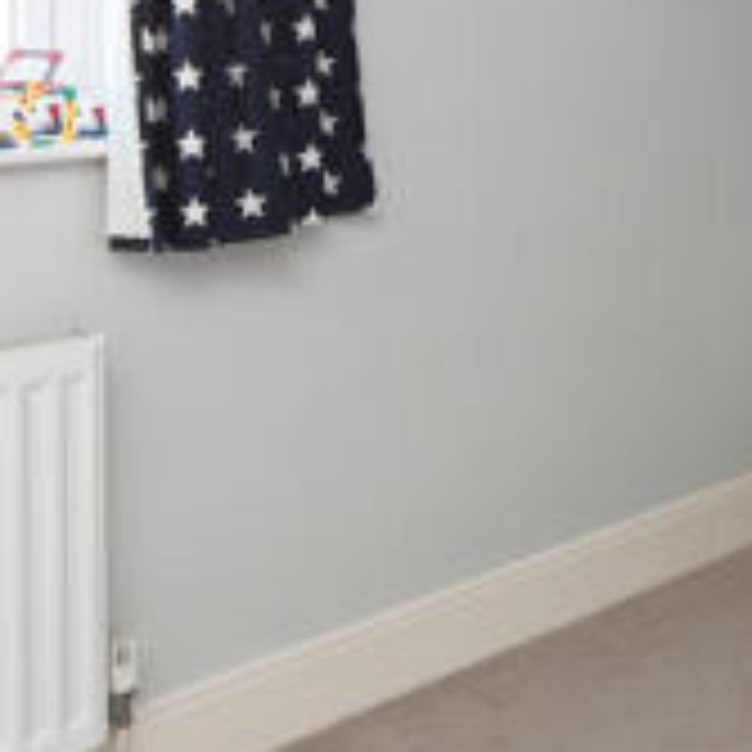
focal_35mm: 60
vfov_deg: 26.9
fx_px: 1475
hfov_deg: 25.9
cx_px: 878
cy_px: -18
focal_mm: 18
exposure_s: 1/5
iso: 320
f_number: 10
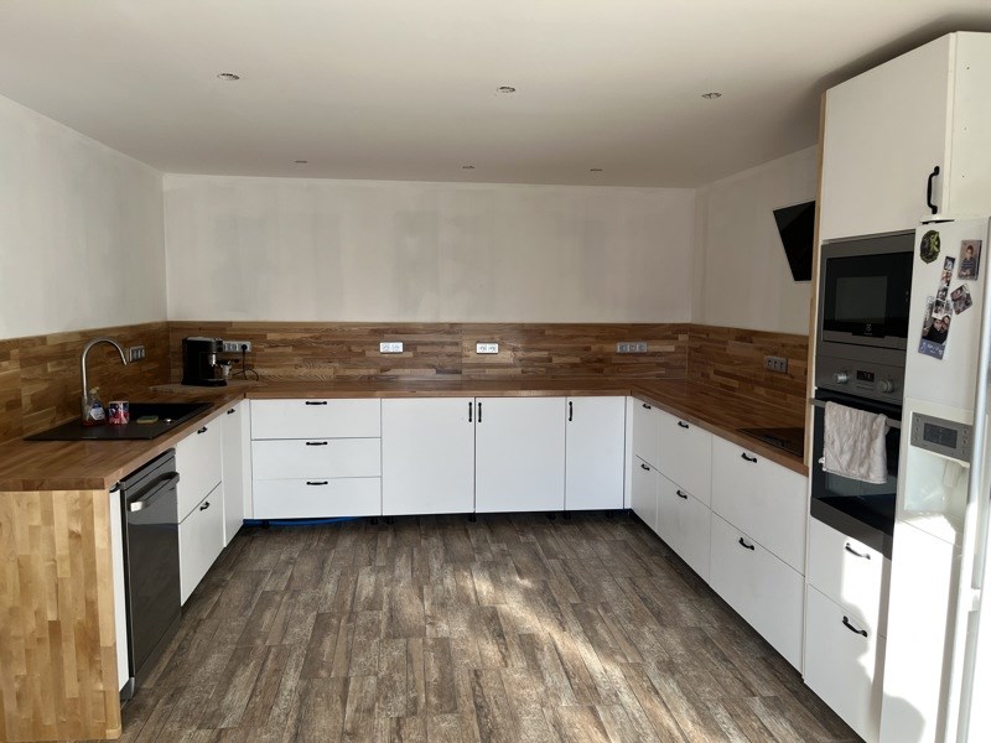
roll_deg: +0.0
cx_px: 496
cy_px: 372
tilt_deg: -7.4
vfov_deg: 53.1
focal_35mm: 26
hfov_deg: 67.3
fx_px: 744
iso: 50
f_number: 1.6
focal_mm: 5.1
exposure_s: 1/121
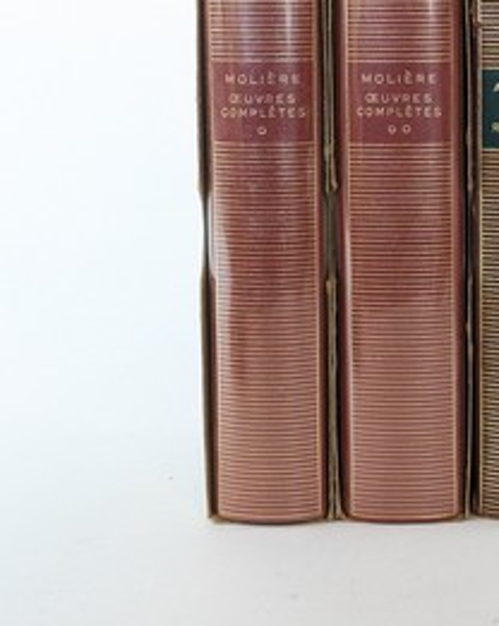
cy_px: 177
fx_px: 1665
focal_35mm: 90
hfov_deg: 16.8
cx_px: 432
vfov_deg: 21.2
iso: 159
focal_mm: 6.81
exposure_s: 1/99.9
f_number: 1.85
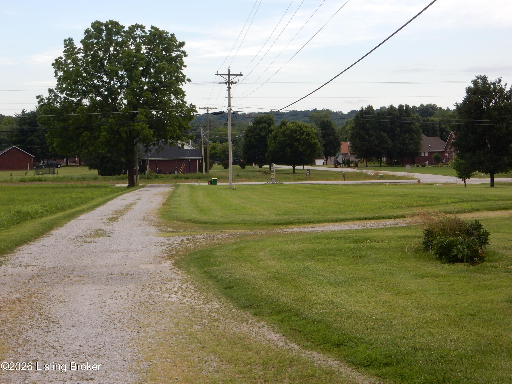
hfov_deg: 27.4
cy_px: 192
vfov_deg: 20.7
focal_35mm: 71
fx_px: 1050
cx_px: 256
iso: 125
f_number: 4.8
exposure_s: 1/100
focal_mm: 12.6
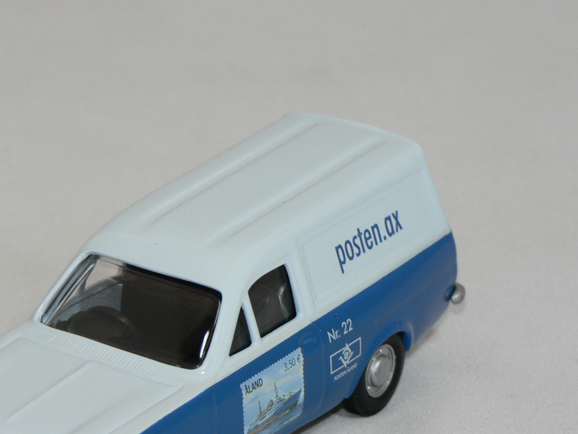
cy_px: 302
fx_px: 3590
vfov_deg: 6.9
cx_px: 163
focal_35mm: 215
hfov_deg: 9.2
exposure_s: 1/60
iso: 80
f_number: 3.2
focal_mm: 19.9
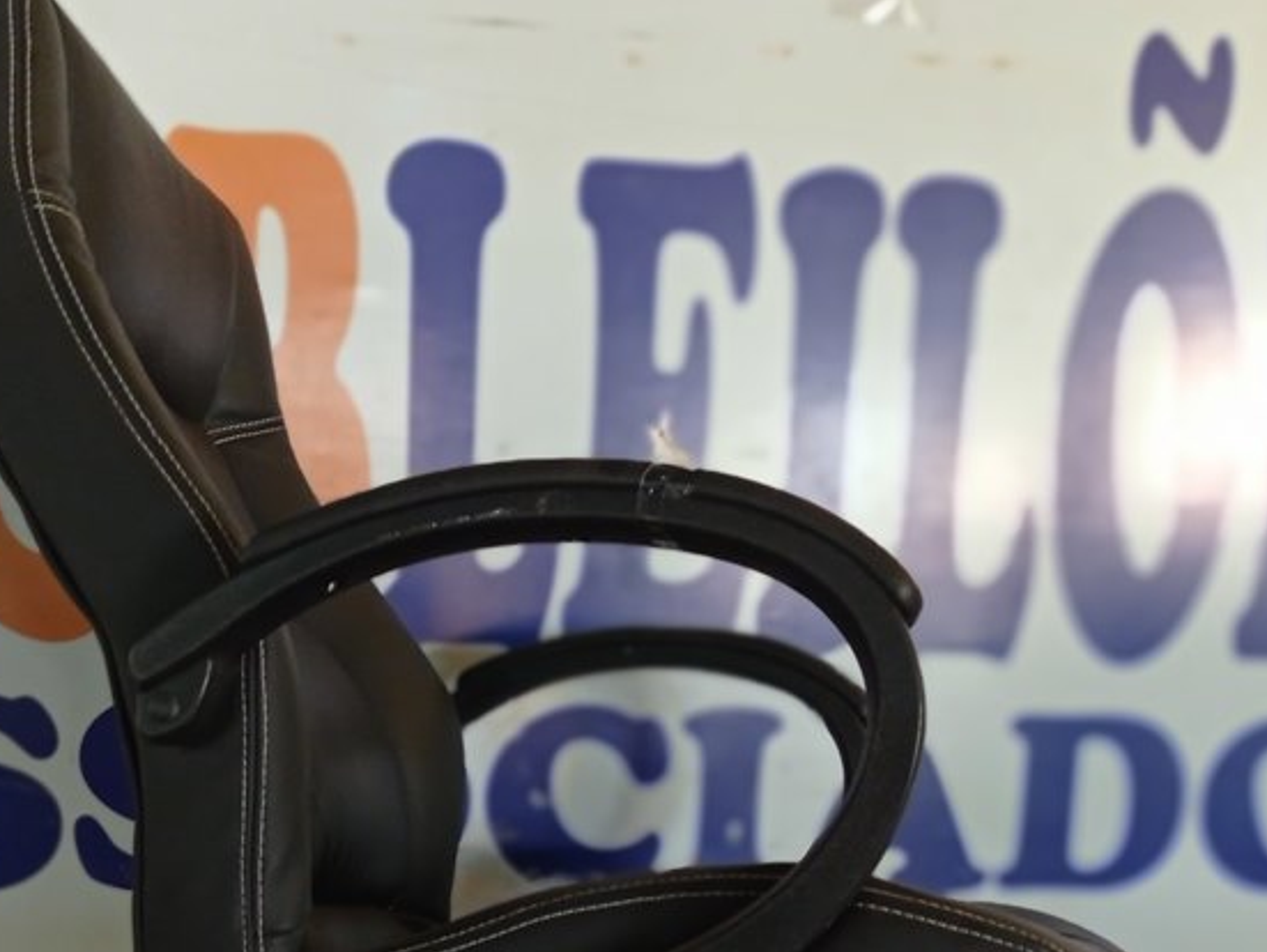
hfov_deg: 36.4
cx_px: 407
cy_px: 842
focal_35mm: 52
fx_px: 1905
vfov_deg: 27.2
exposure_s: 1/40
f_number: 1.79
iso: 225
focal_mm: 4.7
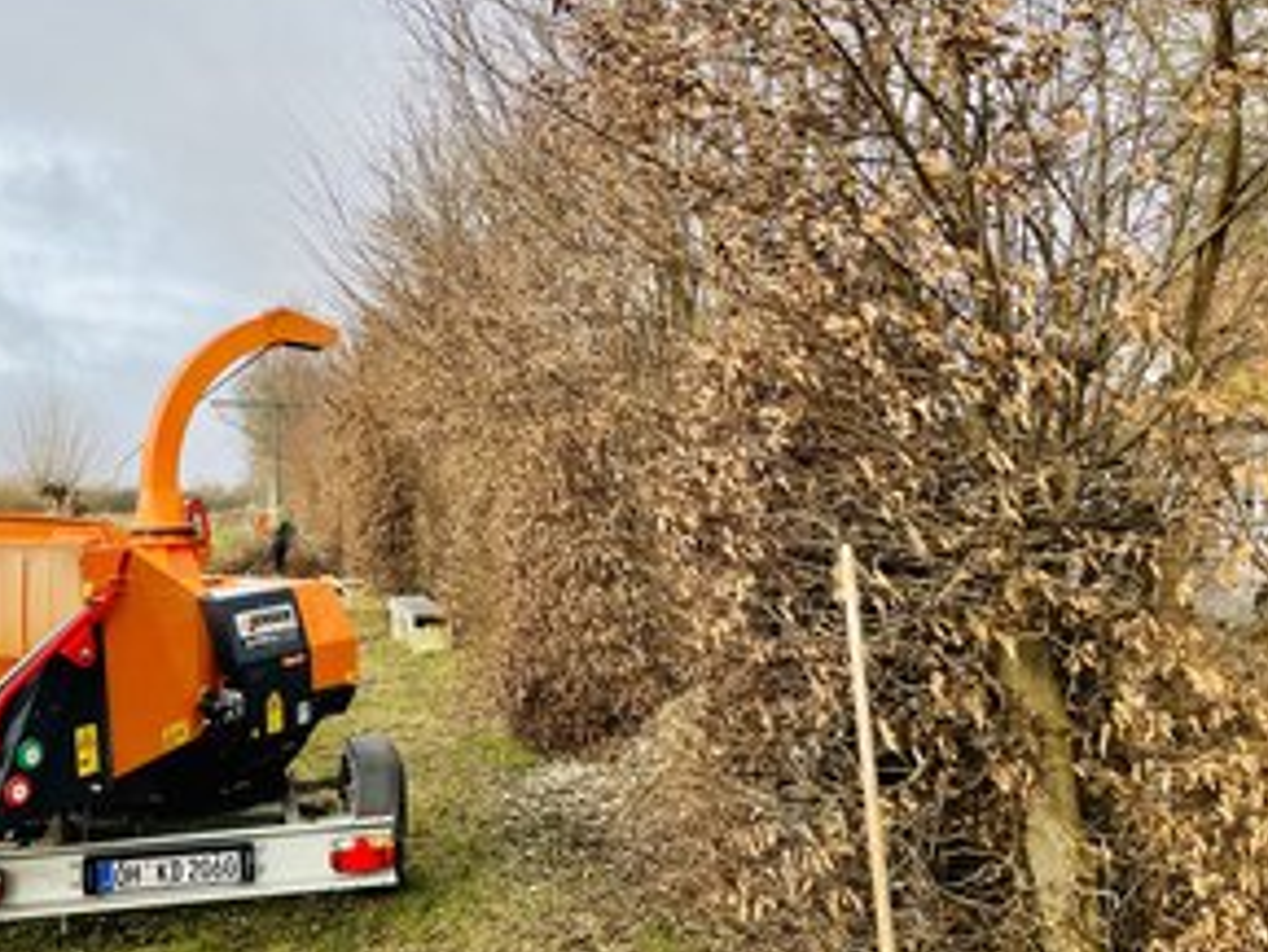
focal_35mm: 36
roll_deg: +0.1
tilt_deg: -1.3
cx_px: 430
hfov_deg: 50.5
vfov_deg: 39.6
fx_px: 1319
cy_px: 526
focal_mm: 5.1
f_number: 1.6
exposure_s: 1/804
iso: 50
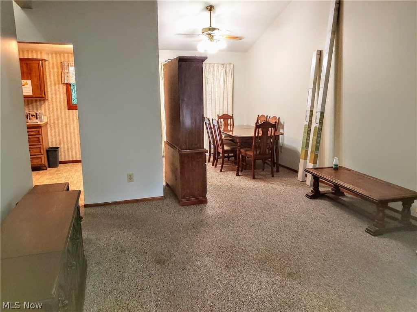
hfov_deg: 69.4
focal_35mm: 25
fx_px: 301
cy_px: 156
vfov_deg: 54.9
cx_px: 208
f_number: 1.5
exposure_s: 1/40
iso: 100
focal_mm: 4.23
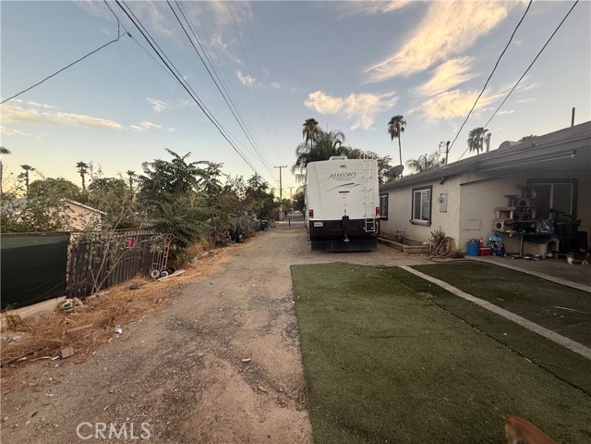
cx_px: 296
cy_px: 222
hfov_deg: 102.1
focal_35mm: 14
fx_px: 239
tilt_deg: -2.7
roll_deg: -0.5
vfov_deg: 85.7
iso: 50
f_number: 2.2
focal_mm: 2.22
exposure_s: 1/116
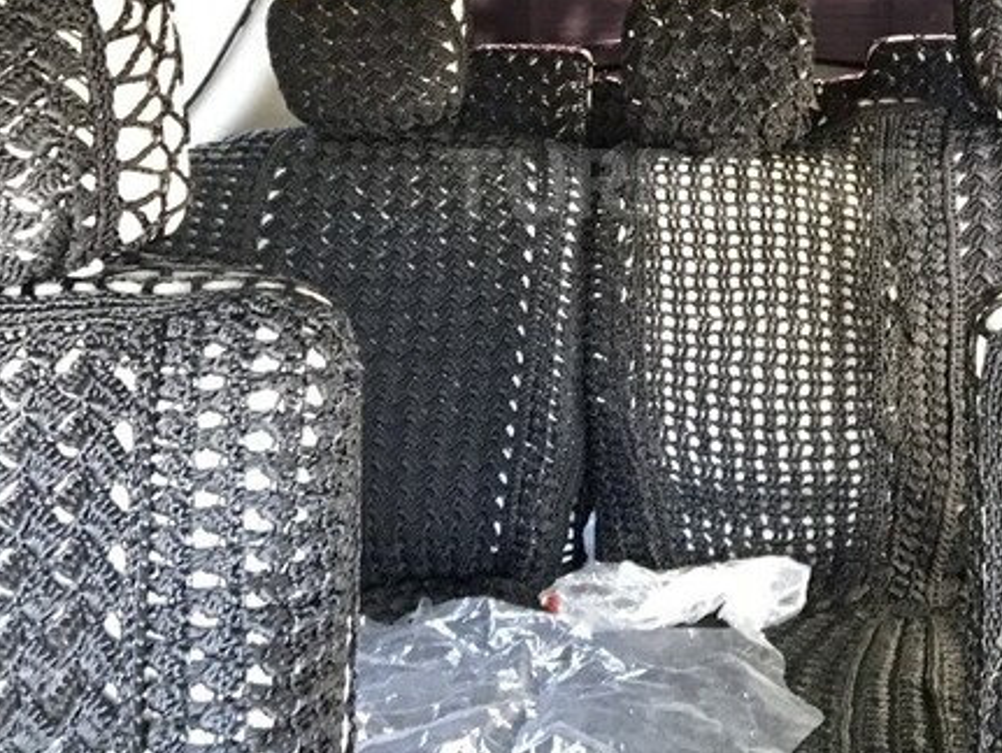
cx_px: 686
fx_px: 1420
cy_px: 184
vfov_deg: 29.2
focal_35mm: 49
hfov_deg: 38.3
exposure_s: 1/15
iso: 250
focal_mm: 2.87
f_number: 2.2
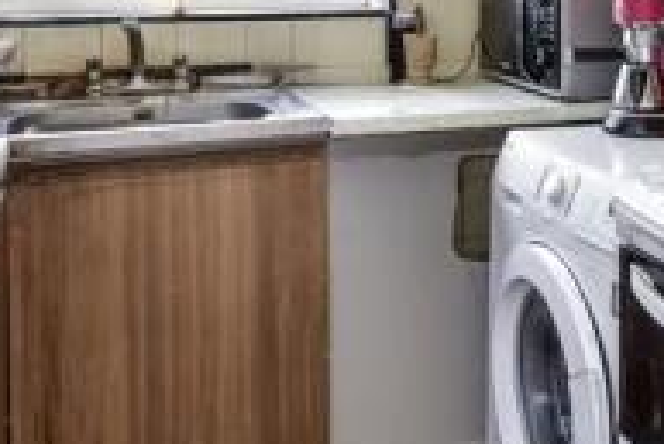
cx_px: 552
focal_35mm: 51
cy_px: -46
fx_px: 941
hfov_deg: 37.2
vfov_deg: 24.7
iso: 640
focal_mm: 10
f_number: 8
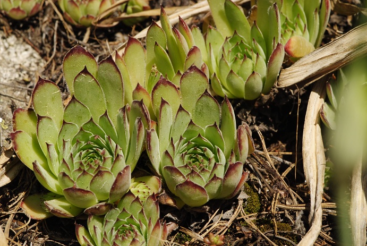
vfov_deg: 9.3
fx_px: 1507
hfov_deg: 13.9
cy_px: 133
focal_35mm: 148
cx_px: 183
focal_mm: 85
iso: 100
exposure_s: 1/125
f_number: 13
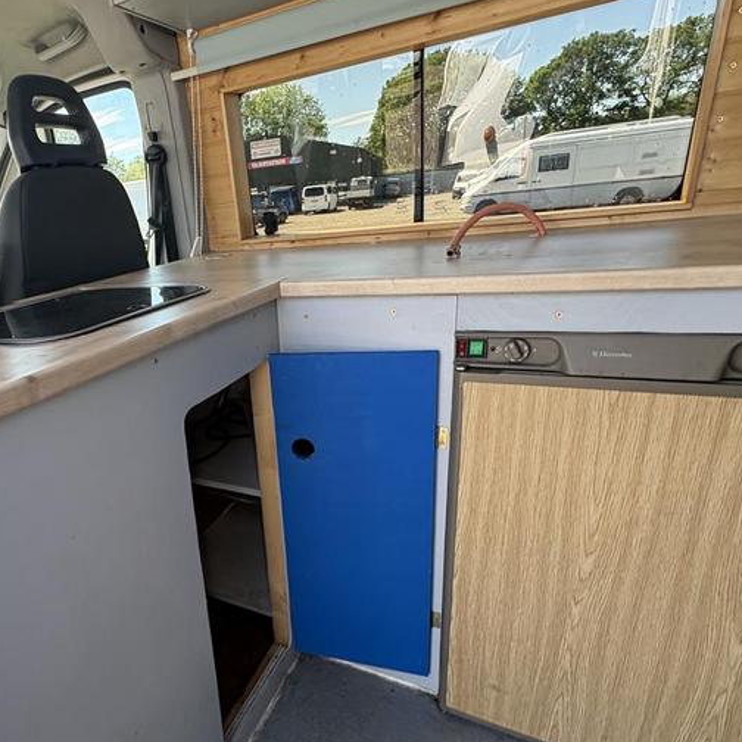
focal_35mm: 22
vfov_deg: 69.4
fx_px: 534
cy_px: 417
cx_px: 231
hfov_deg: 67.2
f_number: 2.2
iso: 64
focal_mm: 2.22
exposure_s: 1/126
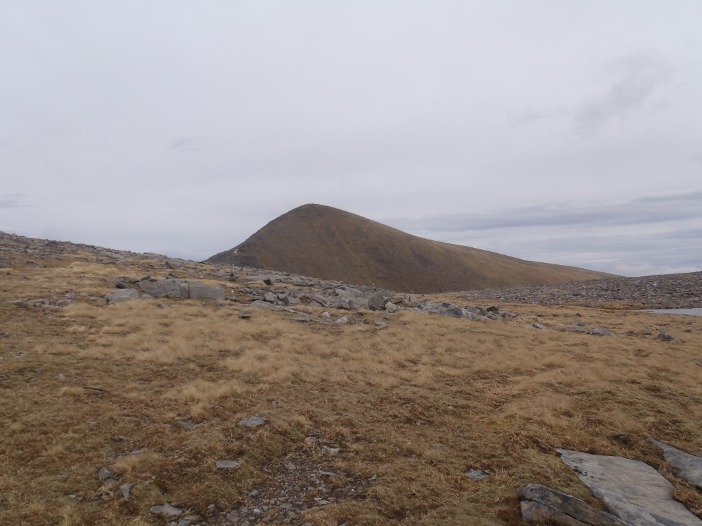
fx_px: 568
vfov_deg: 49.7
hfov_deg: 63.4
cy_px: 263
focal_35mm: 28
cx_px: 351
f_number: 5.6
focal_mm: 5
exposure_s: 1/500
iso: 80
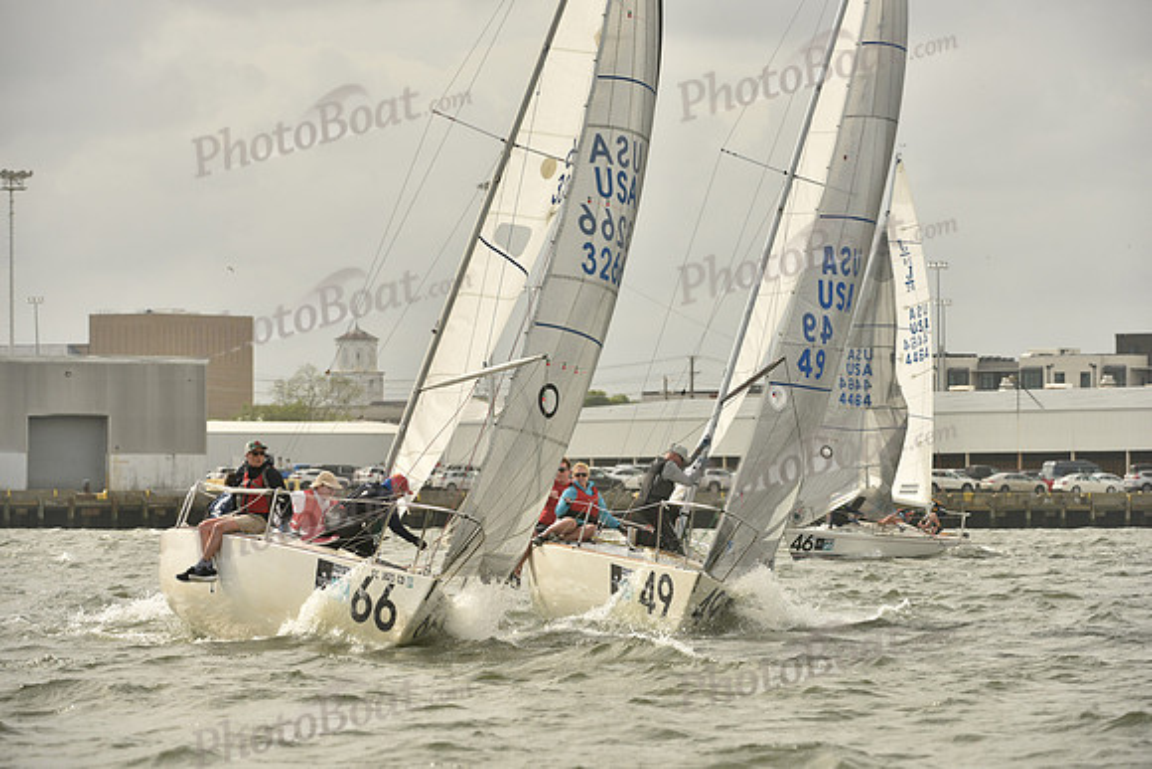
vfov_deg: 6.2
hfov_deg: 9.4
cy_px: 384
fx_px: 7041
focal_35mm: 220
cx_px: 576
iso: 320
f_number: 7.1
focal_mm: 220
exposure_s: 1/1250
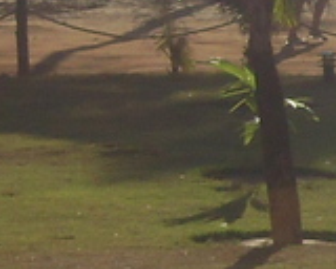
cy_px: 23
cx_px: -569
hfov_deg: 3.2
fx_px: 5837
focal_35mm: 587
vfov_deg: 2.6
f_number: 7.3
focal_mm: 13.7
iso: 120
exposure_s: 1/750
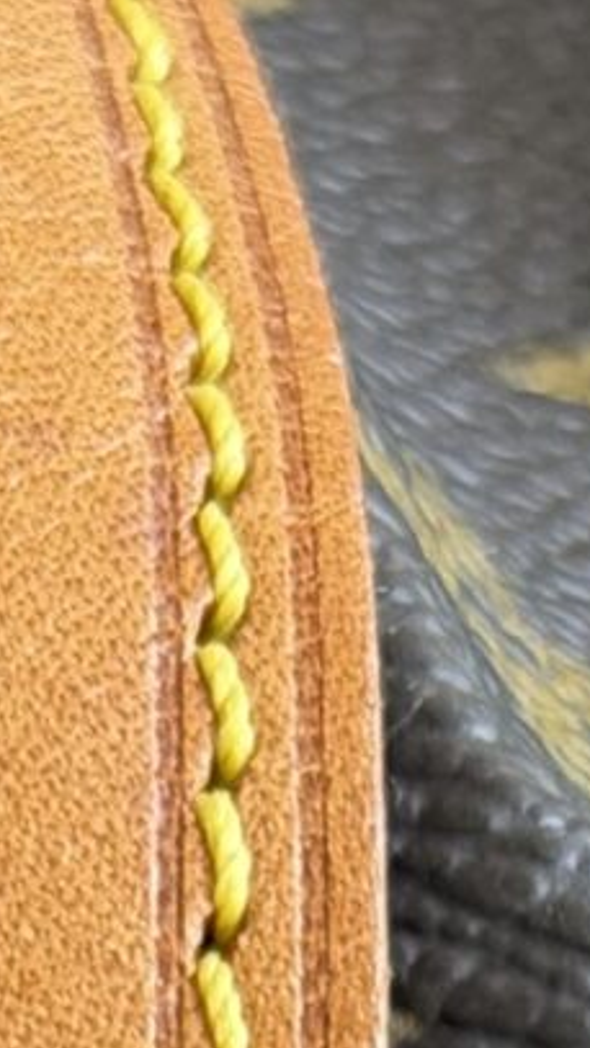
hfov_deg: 3.7
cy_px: 2387
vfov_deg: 6.3
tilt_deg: -42.3
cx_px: 93
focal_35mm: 329
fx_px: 9148
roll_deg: -0.9
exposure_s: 1/74
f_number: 1.78
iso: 100
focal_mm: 6.76
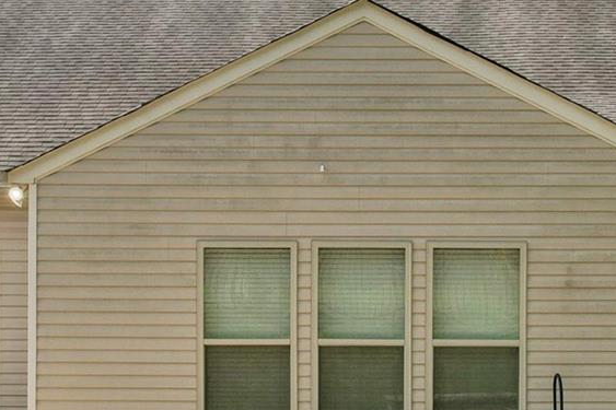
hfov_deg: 25.3
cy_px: 273
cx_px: 365
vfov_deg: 17.0
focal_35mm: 80
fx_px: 1368
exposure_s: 1/400
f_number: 2.8
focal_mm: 8.4
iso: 110
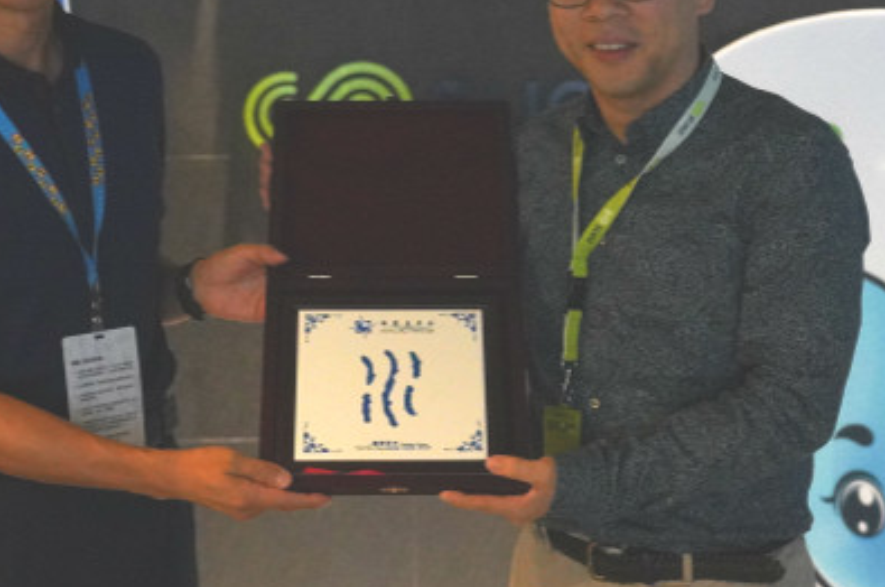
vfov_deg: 15.6
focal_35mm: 87
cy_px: 209
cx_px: 403
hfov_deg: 23.4
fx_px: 2135
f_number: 4
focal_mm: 43
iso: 12800
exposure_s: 1/400
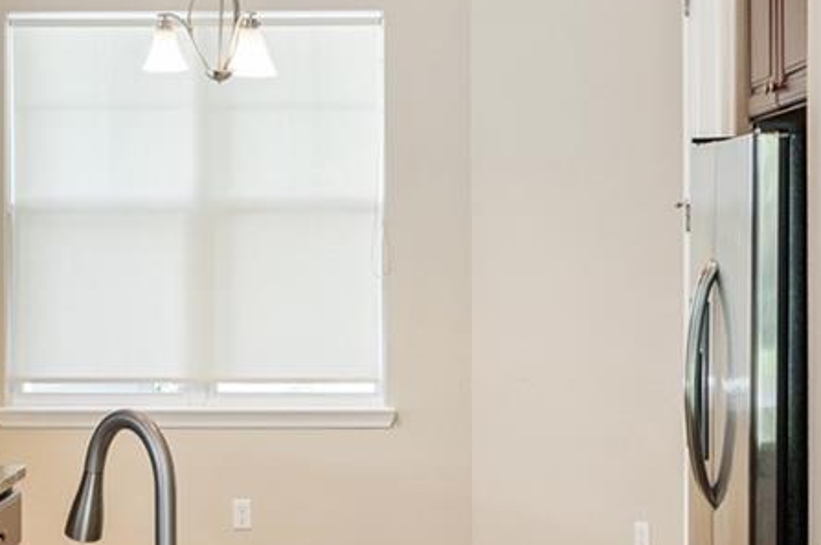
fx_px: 1959
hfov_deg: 23.7
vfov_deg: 15.8
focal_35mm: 86
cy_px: 196
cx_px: 384
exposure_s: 1/20
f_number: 10
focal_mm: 24
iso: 800
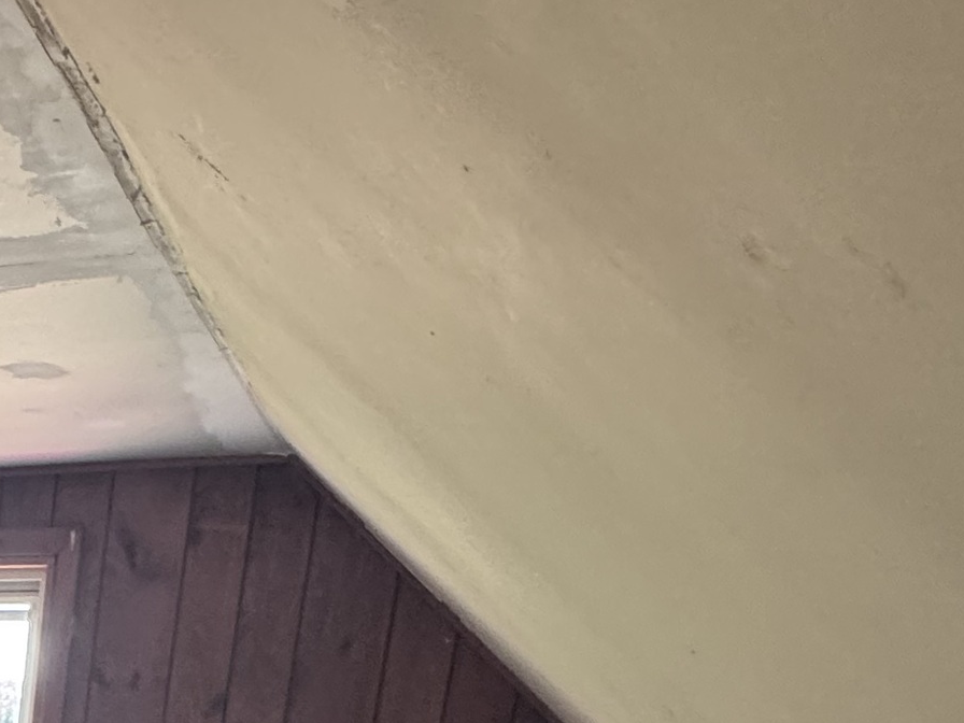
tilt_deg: -15.0
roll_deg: -1.5
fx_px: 1337
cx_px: -227
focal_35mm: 48
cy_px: 1131
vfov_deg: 23.3
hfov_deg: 32.1
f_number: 2.2
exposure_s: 1/60
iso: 400
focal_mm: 2.22
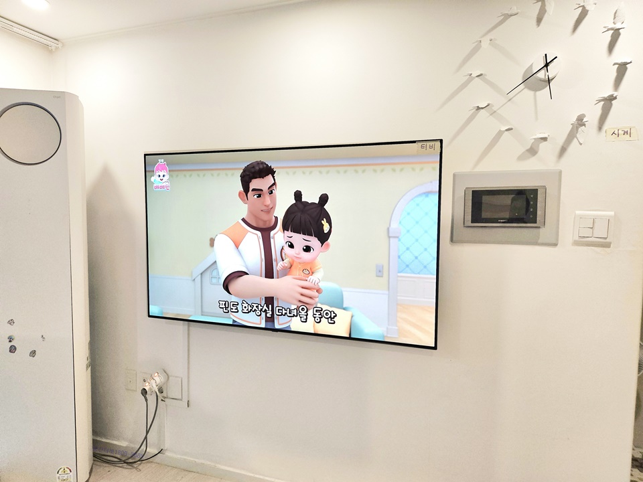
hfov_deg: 71.6
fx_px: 446
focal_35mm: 24
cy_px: 241
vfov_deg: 56.8
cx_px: 322
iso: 200
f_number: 1.8
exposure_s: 1/182
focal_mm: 5
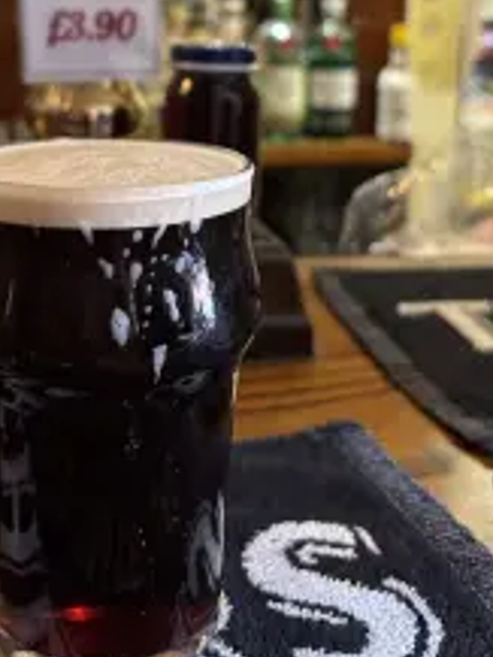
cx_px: 188
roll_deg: -3.4
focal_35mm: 48
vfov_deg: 38.0
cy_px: 121
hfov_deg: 30.2
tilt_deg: -9.8
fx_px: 911
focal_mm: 5.96
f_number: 1.6
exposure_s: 1/33
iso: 500
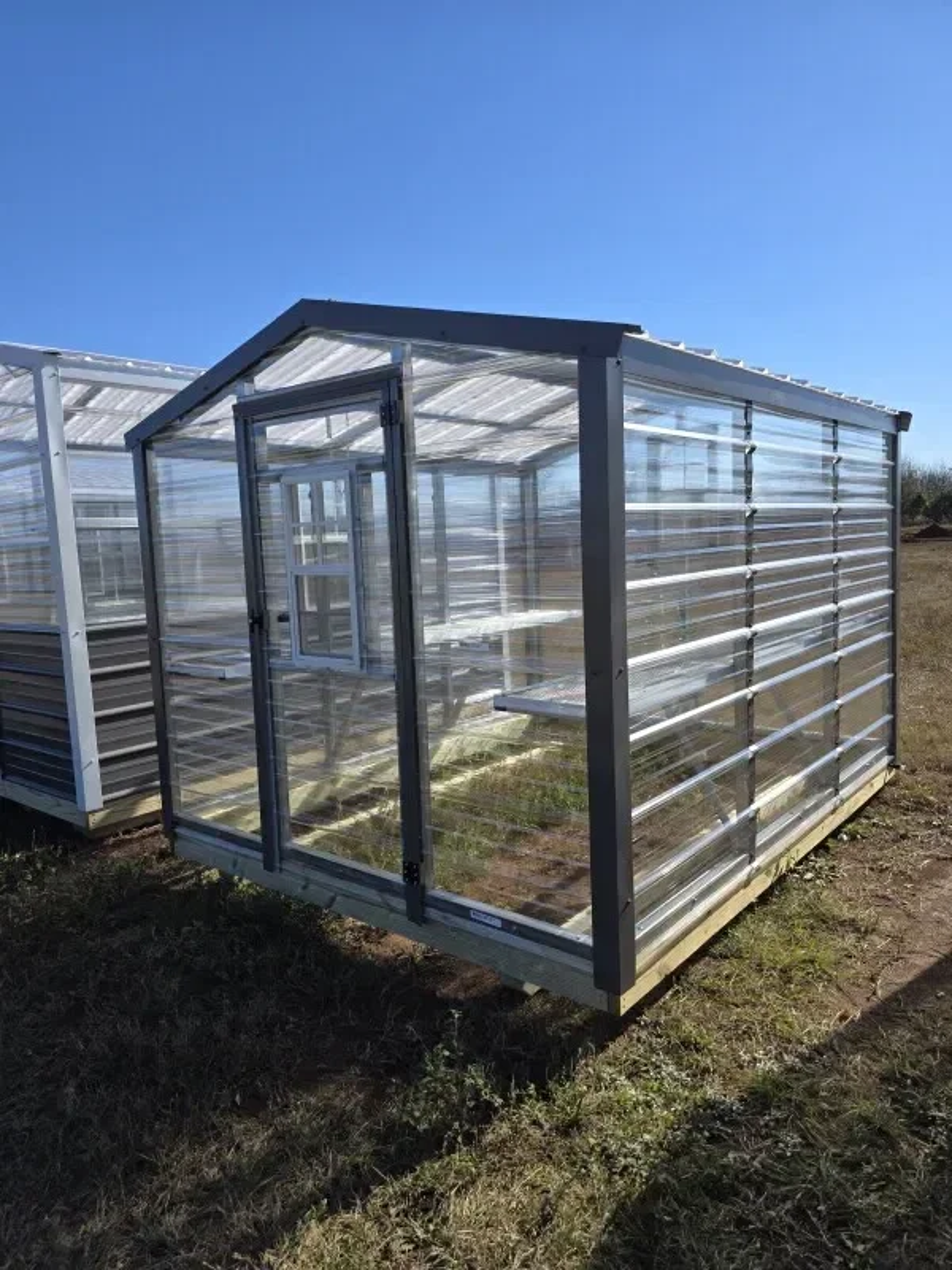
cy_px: 635
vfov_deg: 73.9
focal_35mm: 23
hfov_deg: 58.9
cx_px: 476
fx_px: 843
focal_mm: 6.3
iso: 80
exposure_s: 1/5017
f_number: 1.7
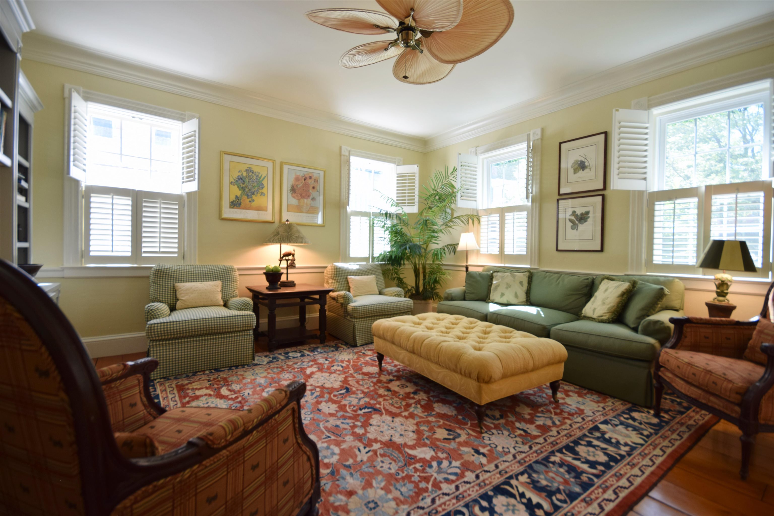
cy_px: 258
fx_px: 322
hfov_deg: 100.4
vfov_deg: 77.3
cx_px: 387
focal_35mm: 15
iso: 200
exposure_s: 1/25
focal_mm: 10
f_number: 6.3
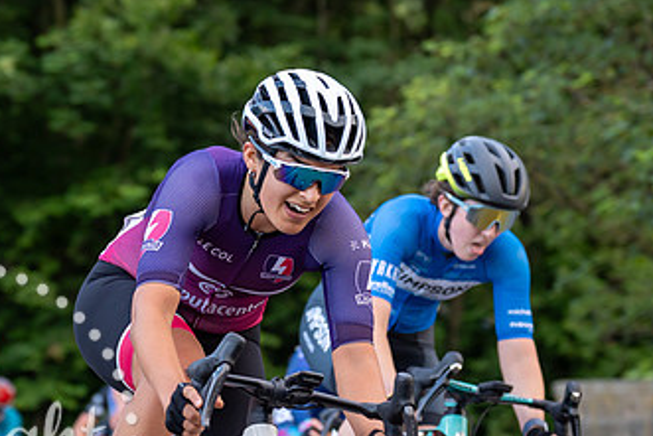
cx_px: 220
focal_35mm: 152
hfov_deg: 13.5
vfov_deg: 9.0
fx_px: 2758
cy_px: 365
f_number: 3.2
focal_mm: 76
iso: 800
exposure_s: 1/500
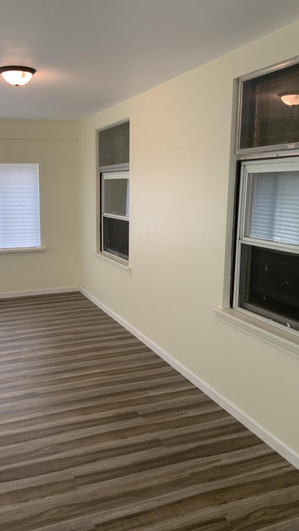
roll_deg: +0.4
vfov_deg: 61.0
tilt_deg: -10.4
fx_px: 451
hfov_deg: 36.4
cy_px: 264
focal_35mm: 32
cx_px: 103
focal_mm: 3
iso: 80
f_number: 1.8
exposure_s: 1/60
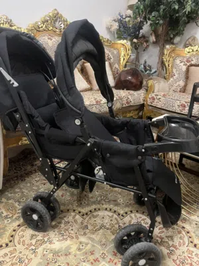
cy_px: 133
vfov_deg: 67.3
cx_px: 100
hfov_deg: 53.1
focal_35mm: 26
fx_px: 199
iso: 640
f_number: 1.6
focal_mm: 5.1
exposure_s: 1/33
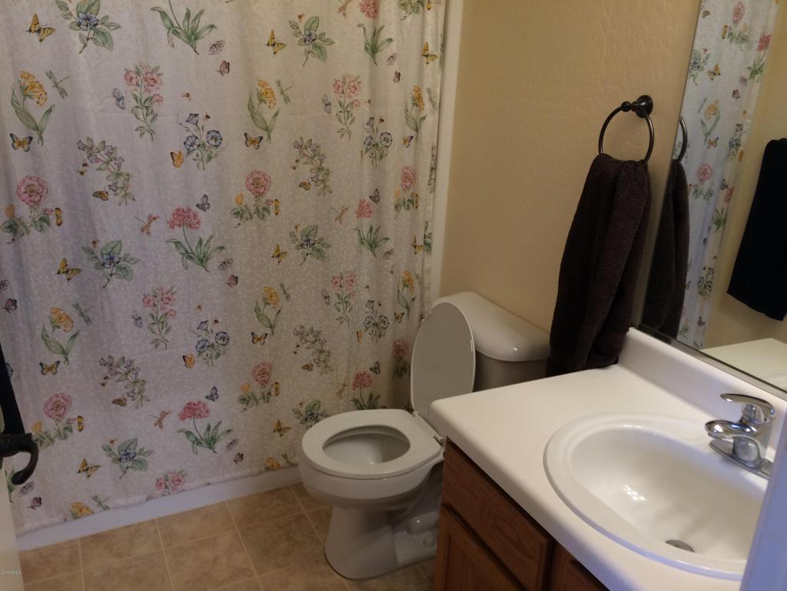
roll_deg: -2.9
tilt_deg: -20.2
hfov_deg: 61.7
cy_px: 296
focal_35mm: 29
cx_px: 394
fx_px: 659
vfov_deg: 48.2
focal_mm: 4.15
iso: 64
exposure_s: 1/30
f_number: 2.2
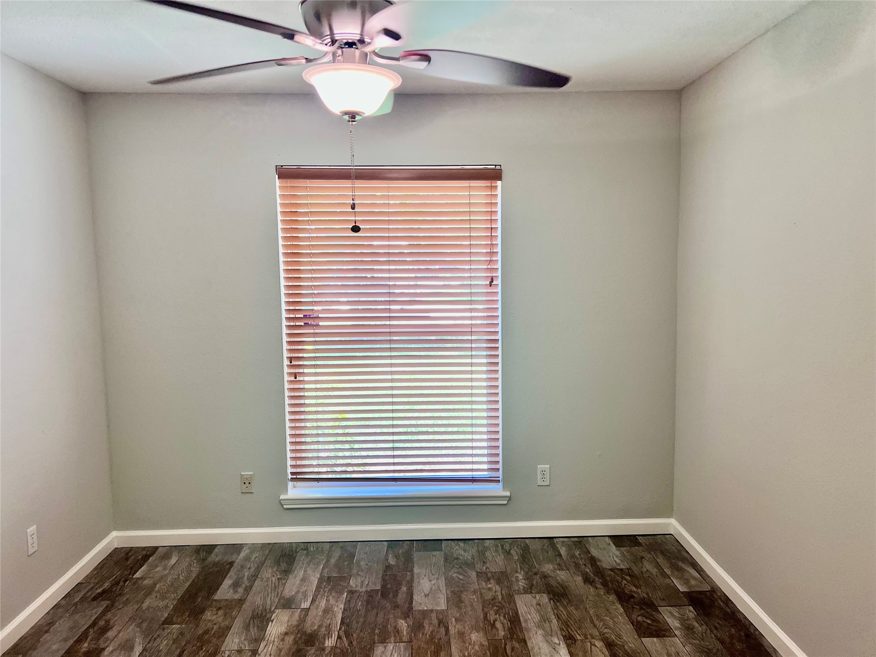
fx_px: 658
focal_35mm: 26
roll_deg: +0.9
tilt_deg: -6.7
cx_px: 438
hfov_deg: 67.3
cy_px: 328
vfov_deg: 53.1
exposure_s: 1/120
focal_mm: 5.7
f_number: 1.5
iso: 125
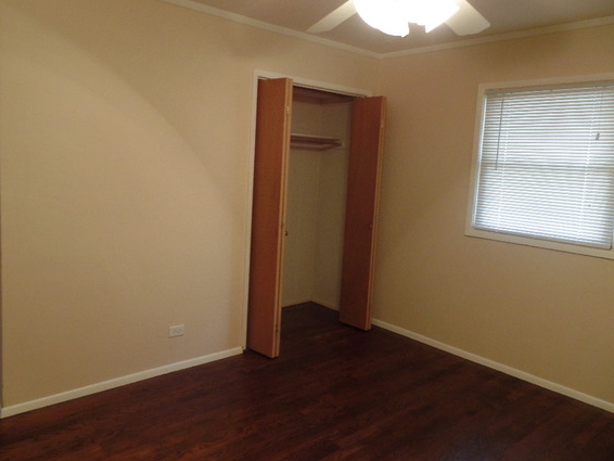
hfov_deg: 67.1
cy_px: 207
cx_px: 271
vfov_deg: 53.0
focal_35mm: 26
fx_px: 461
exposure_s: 1/30
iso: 320
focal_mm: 4.1
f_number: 2.8
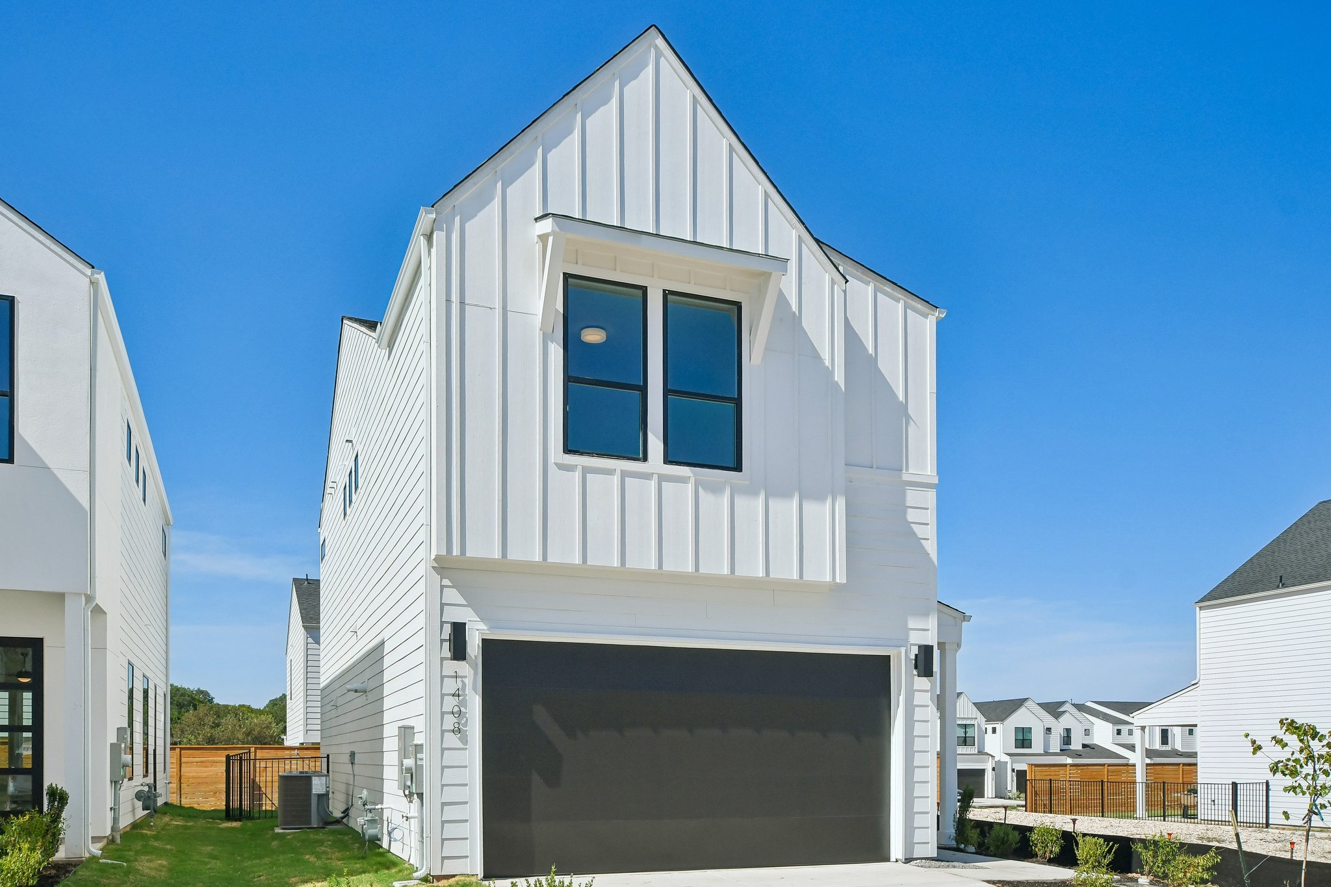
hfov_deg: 67.4
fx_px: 998
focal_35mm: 27
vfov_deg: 47.9
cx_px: 666
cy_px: 444
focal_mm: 18
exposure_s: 1/2000
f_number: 8
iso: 400
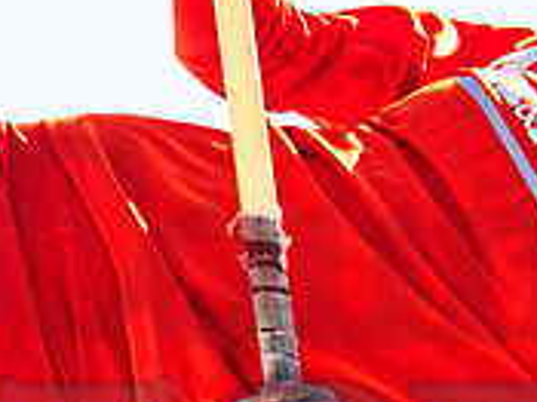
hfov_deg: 3.0
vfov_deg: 2.2
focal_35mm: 662
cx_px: -77
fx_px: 10263
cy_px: 354
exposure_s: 1/800
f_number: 4
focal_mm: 100
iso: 200
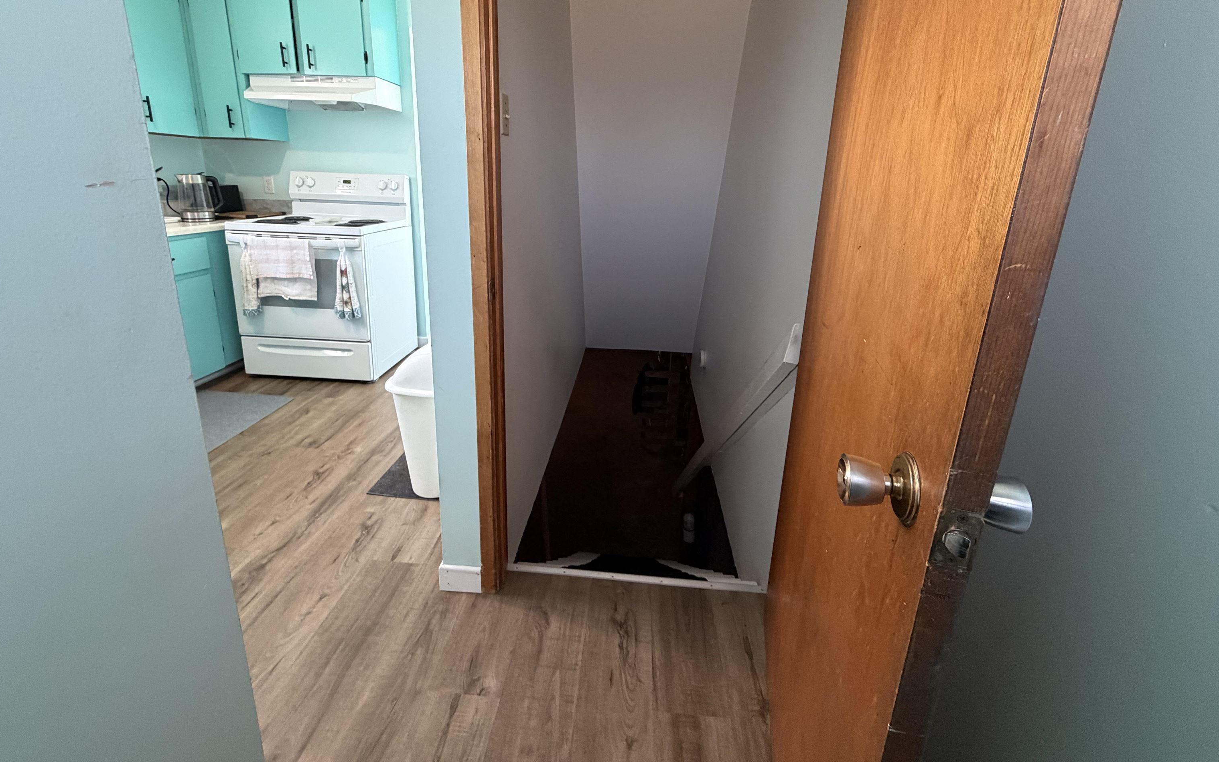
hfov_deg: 101.5
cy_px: 300
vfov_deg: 73.9
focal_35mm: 15
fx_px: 498
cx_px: 604
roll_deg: -1.5
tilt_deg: -13.7
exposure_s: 1/60
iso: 400
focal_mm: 2.22
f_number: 2.2
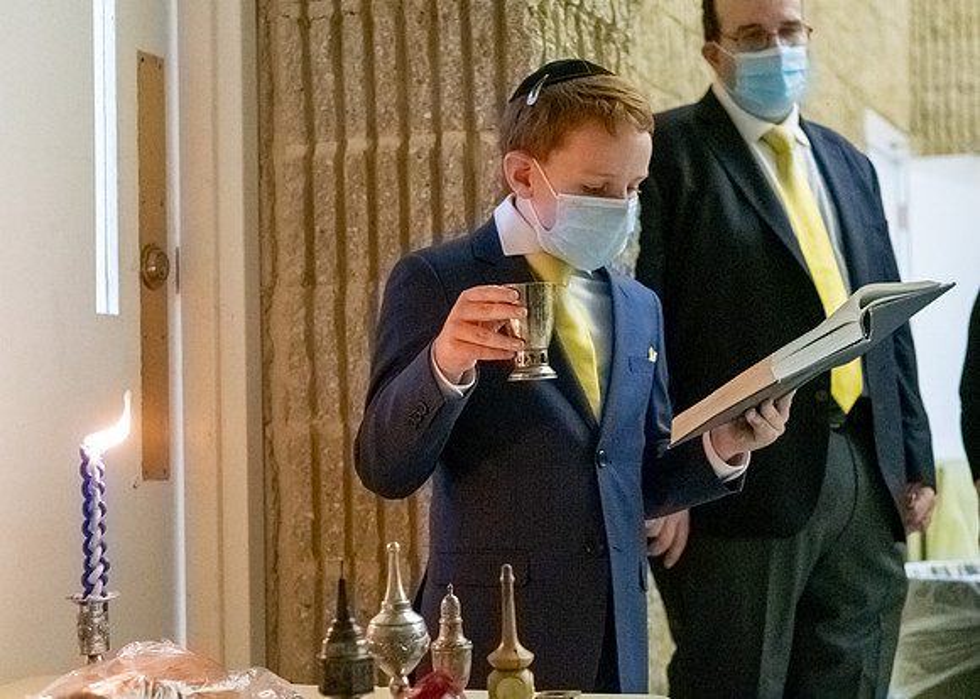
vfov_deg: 21.3
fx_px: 1857
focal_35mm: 67
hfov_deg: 29.5
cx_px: 531
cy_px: 351
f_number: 2.8
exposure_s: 1/250
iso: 14400
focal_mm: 40
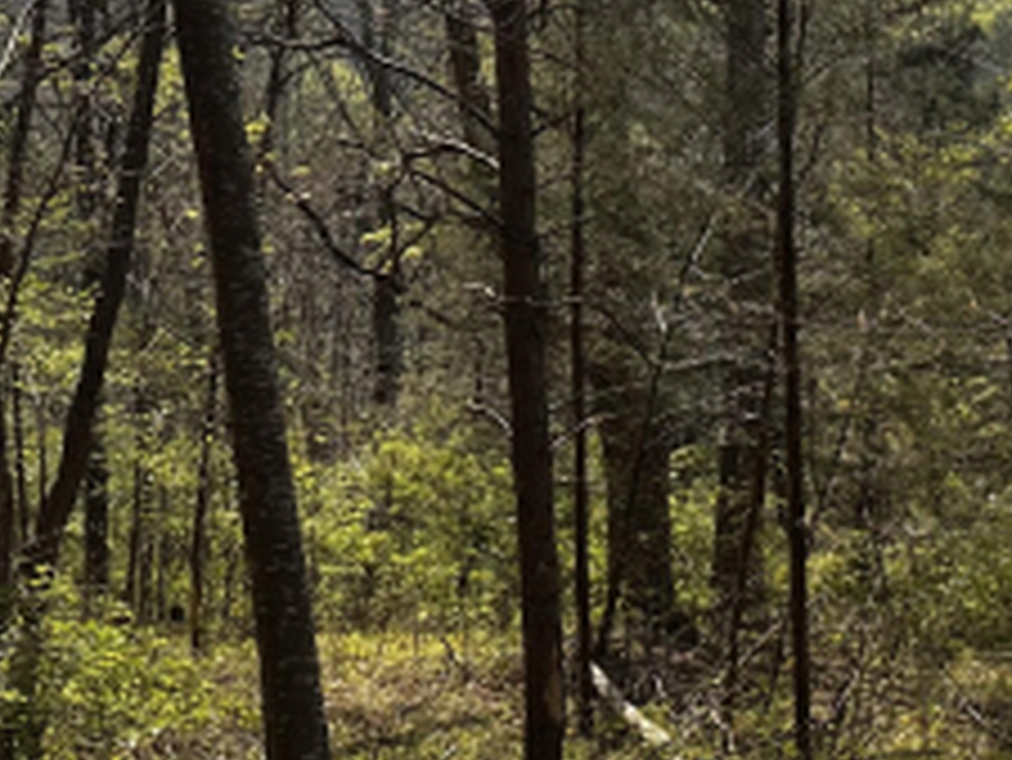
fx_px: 2077
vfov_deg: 20.7
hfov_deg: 22.7
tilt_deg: -3.5
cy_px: 445
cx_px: 1487
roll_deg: +0.9
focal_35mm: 71
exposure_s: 1/1845
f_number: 1.78
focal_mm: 6.86
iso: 80
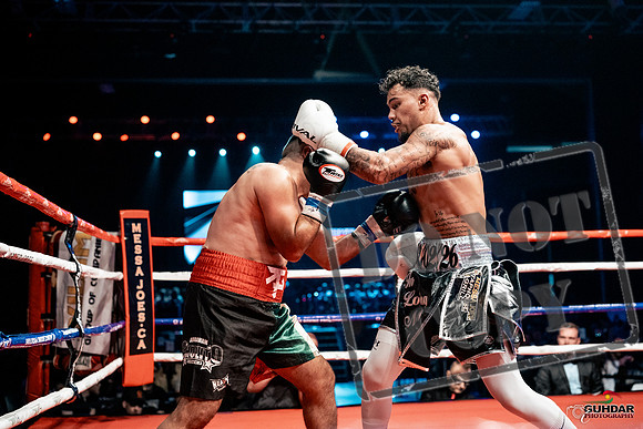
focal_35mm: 50
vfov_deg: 27.0
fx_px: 893
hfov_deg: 39.6
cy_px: 214
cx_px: 322
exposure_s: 1/1000
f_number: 2.8
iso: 4000
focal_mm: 50
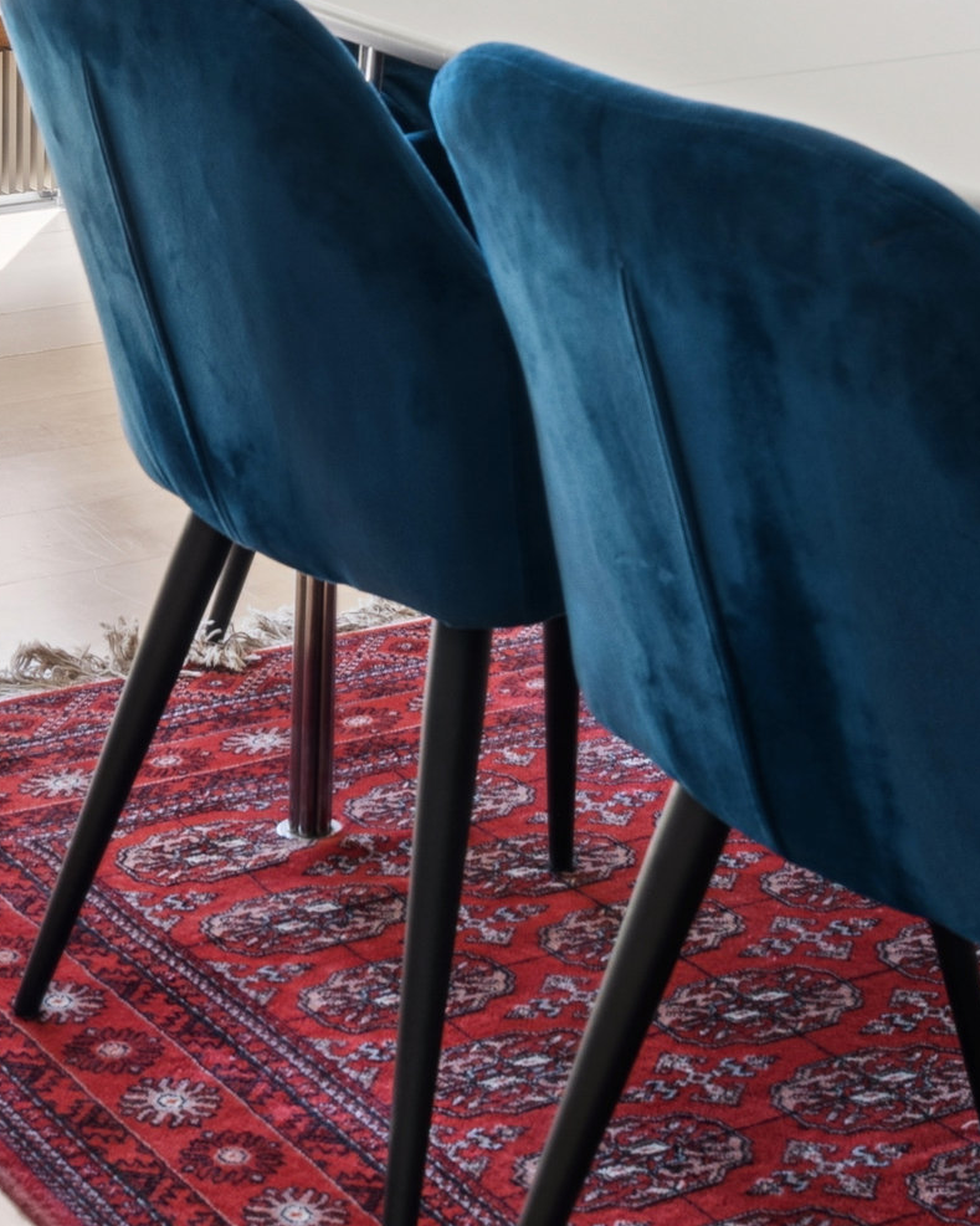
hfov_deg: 15.9
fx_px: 3518
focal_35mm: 97
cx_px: 429
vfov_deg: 17.7
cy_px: -627
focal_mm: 34
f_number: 11
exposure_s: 1/20
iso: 800
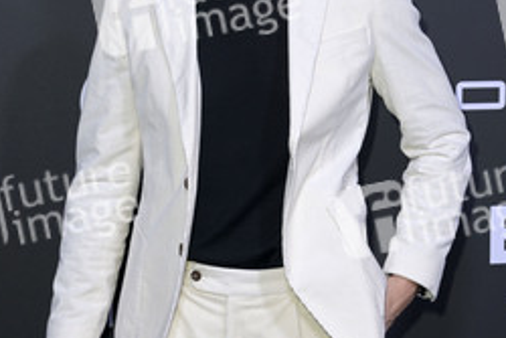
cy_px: 109
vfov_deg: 13.8
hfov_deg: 20.6
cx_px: 255
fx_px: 1392
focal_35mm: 99
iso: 1000
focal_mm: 62
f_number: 5.6
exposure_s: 1/250
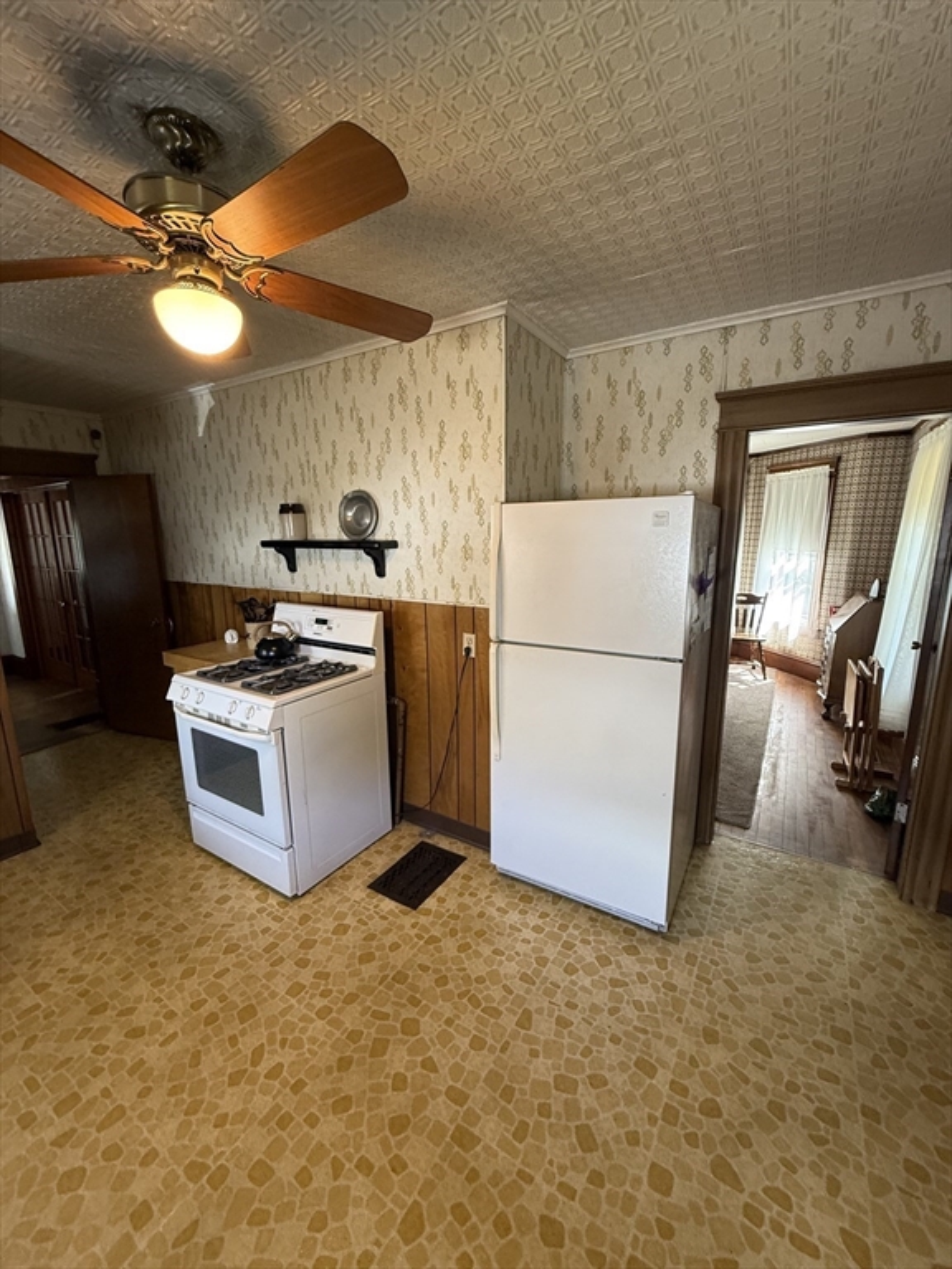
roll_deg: -0.1
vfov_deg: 102.1
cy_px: 634
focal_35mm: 14
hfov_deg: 85.7
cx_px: 476
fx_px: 513
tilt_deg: -10.6
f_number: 2.2
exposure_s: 1/60
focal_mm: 2.22
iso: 200
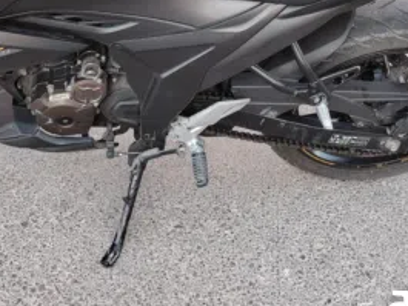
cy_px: 54
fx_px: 684
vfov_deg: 24.8
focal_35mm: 58
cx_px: 154
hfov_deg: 33.1
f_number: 1.75
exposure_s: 1/100
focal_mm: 5.25
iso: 322
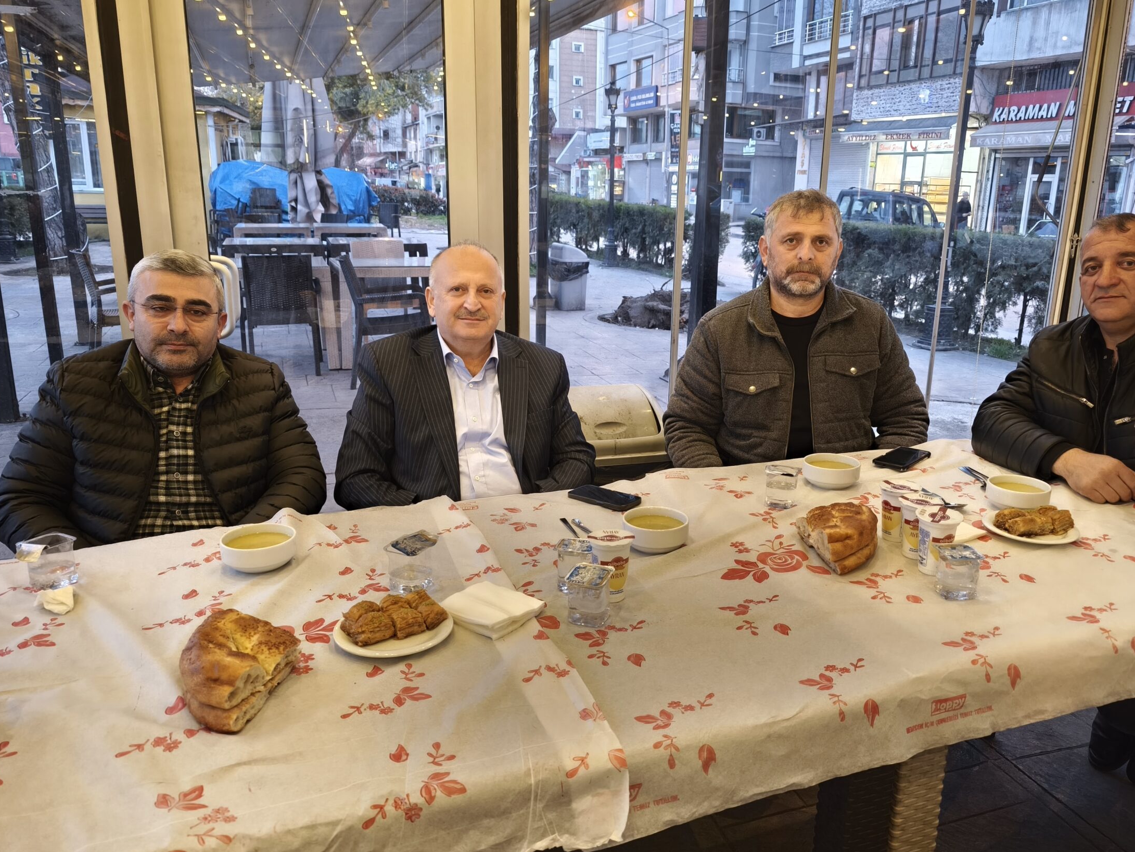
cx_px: 619
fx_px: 885
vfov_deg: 51.4
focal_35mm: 27
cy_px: 425
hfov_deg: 65.2
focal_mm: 6.57
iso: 2000
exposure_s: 1/25
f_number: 1.6
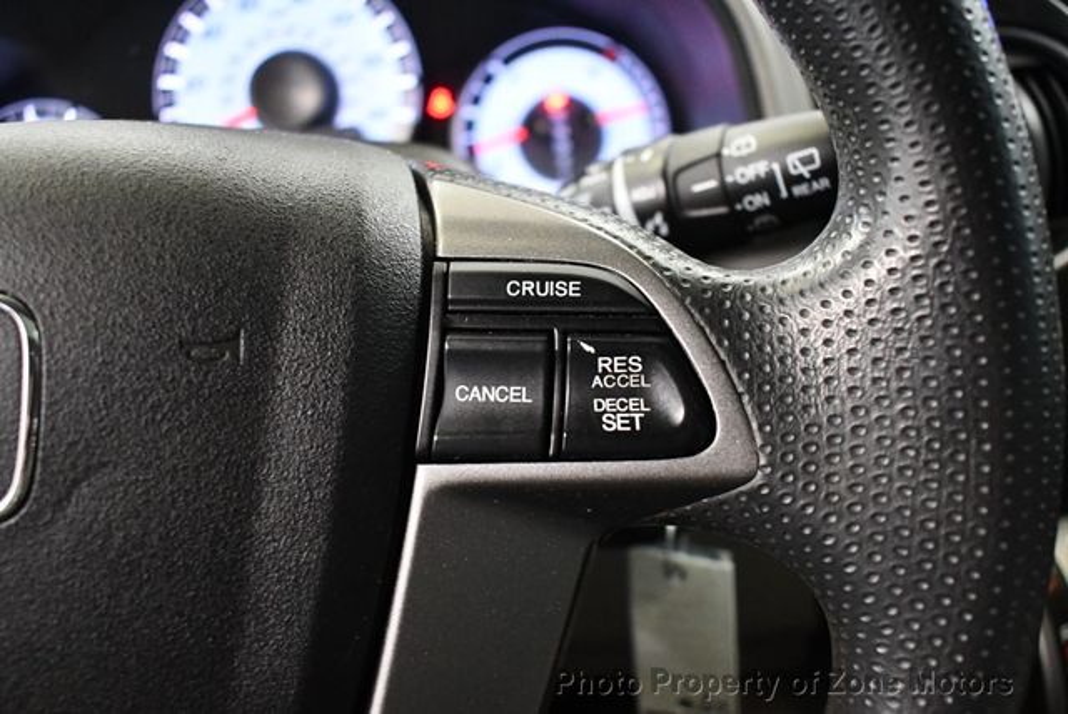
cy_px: 357
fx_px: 1069
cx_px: 534
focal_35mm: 36
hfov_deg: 53.1
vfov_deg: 36.9
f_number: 3.5
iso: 3600
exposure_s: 1/60
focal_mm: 18
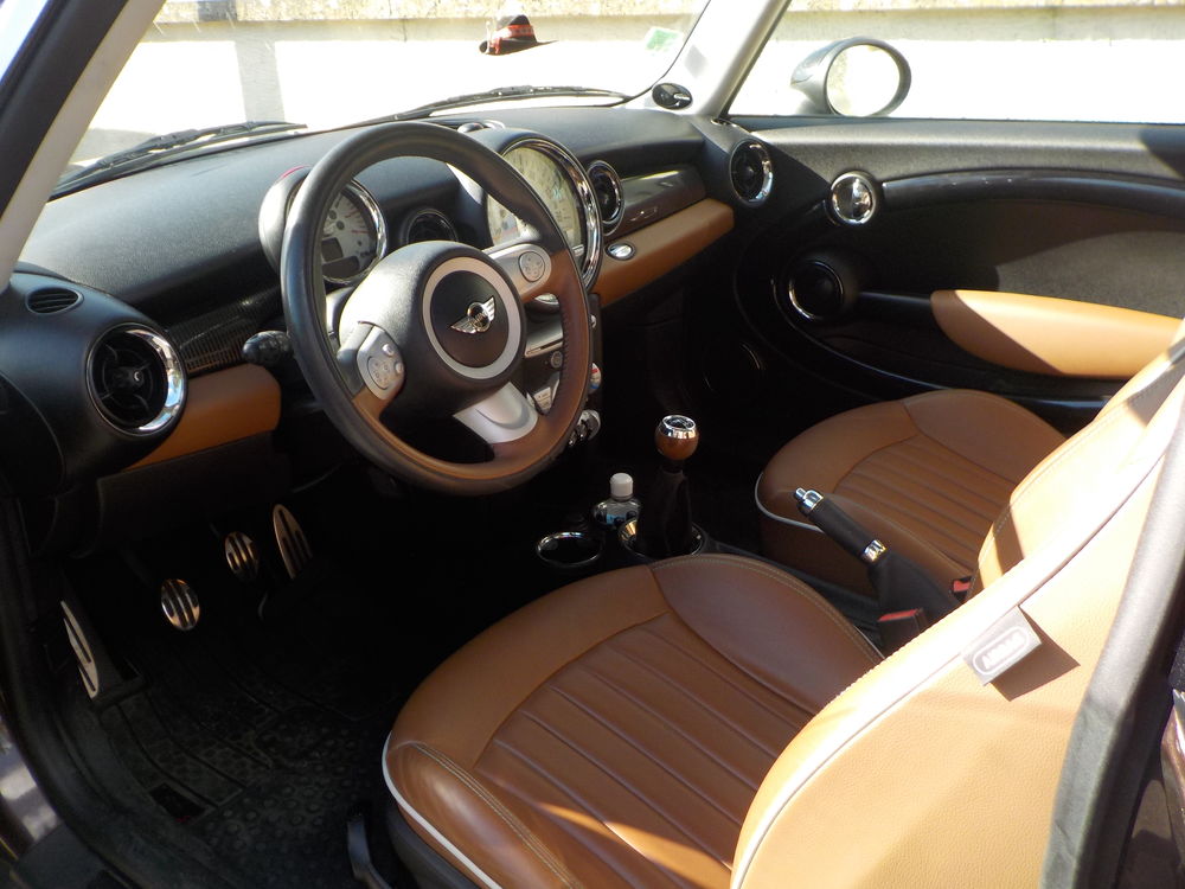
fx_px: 1027
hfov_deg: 60.0
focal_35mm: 30
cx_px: 592
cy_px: 444
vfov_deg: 46.8
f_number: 3.3
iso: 125
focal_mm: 4.1
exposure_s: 1/160
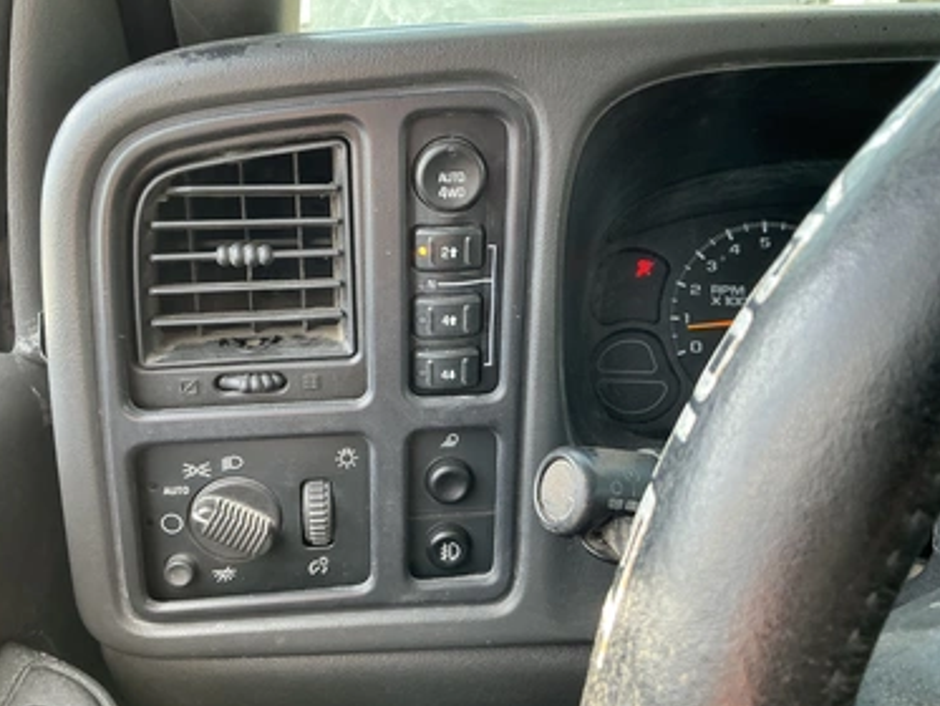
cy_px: 335
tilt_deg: -22.5
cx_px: 466
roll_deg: +1.5
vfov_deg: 46.8
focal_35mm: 30
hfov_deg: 59.9
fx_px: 815
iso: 50
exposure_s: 1/122
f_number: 1.8
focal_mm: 3
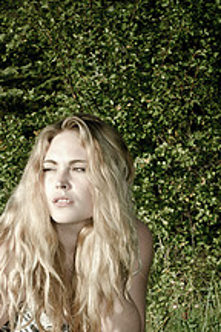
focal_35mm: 104
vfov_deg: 19.5
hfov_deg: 13.2
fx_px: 958
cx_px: 91
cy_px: 235
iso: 200
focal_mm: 50
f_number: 7.1
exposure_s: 1/200
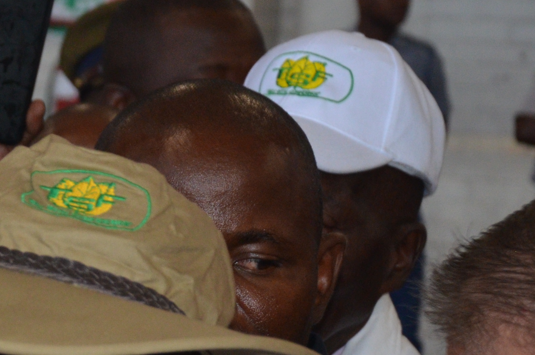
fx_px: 3411
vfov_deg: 5.9
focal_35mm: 230
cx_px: -231
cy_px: 331
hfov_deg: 8.8
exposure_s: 1/100
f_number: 5
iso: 800
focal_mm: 50
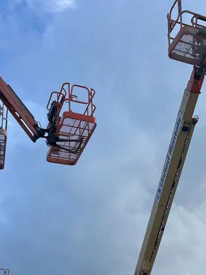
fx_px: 357
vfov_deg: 40.5
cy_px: 216
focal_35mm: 45
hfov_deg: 31.4
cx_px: 165
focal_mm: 5.7
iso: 50
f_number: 1.5
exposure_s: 1/2353
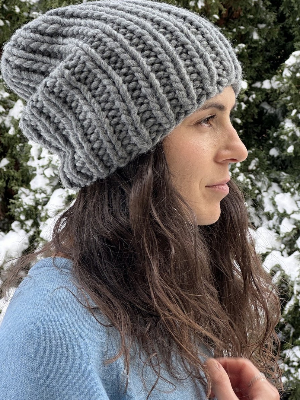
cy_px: 184
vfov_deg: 22.7
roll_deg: -2.2
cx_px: 138
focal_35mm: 86
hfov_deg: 17.2
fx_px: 993
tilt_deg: -0.9
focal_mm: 9
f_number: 2.8
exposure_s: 1/99
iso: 64
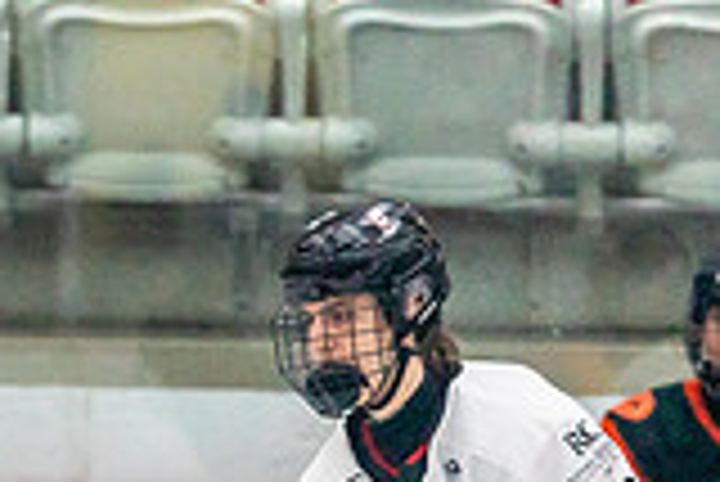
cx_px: -405
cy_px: 934
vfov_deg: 1.6
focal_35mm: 874
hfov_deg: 2.4
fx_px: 17495
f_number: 2.8
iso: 3200
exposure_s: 1/1250
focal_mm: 200
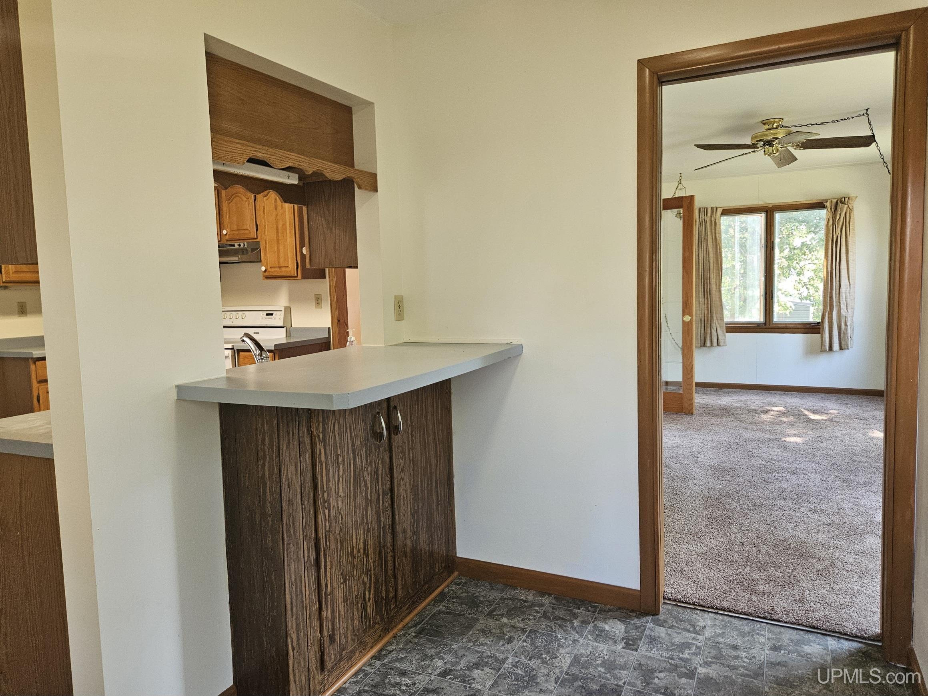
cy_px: 348
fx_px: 617
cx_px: 464
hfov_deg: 73.9
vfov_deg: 58.9
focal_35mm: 23
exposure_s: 1/120
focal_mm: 5.4
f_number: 1.8
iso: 250
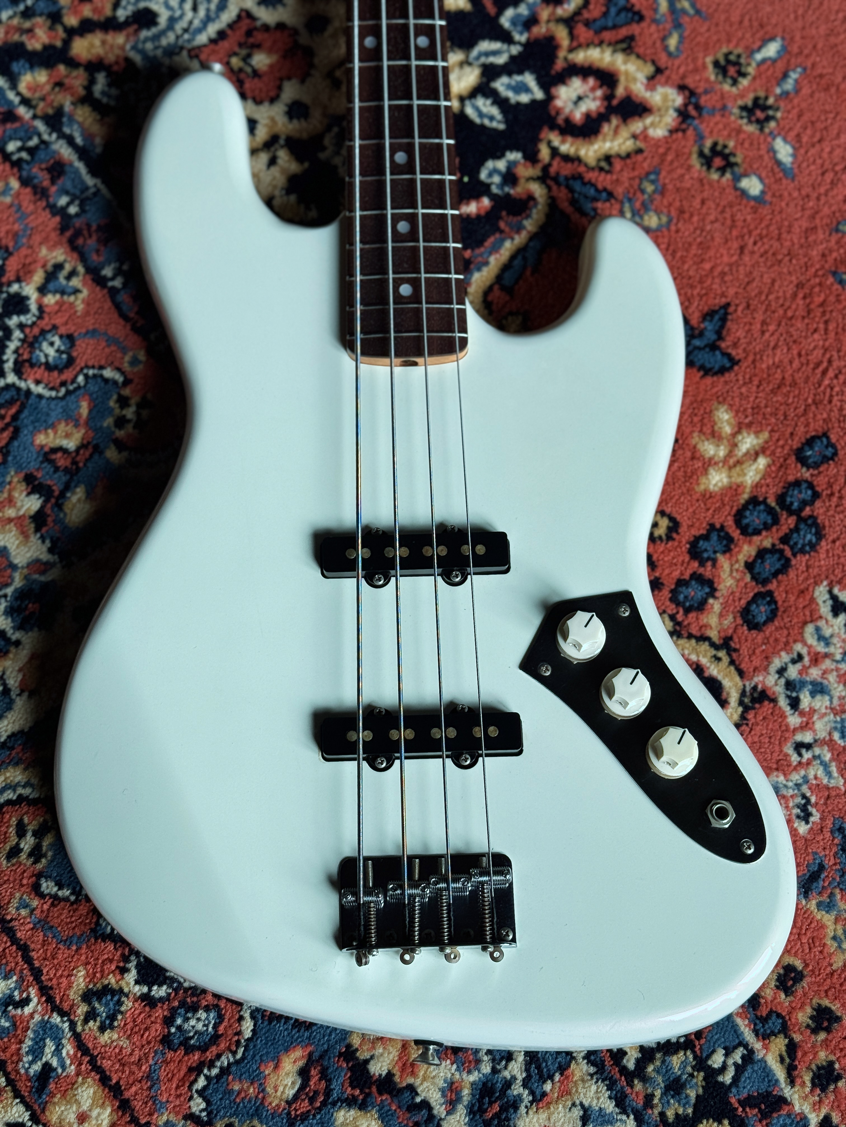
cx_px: 423
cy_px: 564
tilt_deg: -72.0
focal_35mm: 48
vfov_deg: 39.7
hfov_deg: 30.3
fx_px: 1564
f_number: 1.78
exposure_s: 1/85
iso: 100
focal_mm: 6.76
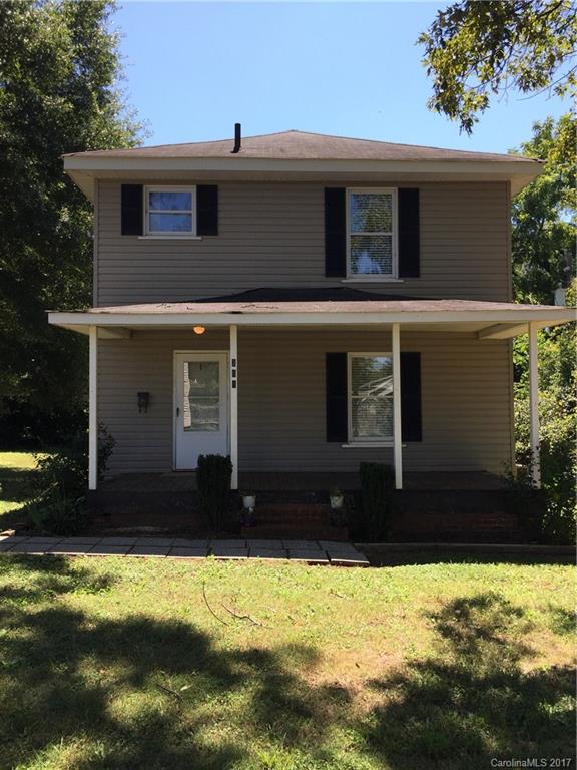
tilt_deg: +3.9
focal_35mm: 29
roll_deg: +0.8
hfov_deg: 48.2
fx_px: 645
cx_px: 288
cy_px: 385
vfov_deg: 61.7
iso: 32
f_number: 2.2
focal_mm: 4.15
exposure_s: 1/746
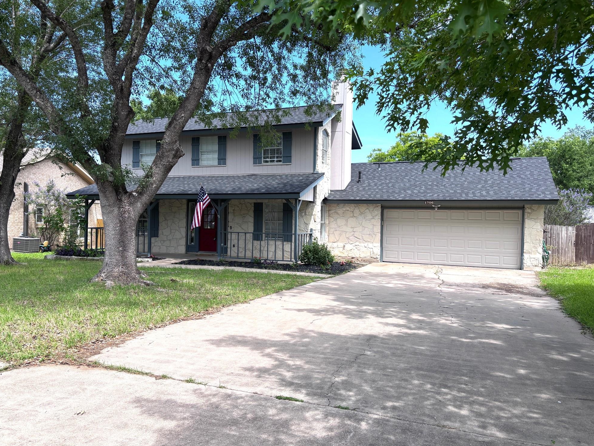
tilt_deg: -1.4
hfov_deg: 65.3
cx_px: 291
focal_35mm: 27
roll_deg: -1.2
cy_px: 221
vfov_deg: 51.4
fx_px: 463
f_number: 1.6
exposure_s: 1/1381
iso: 50
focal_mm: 5.96
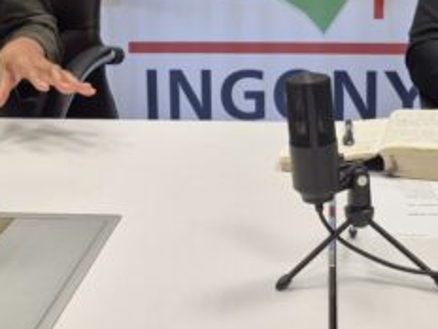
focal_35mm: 76
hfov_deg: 25.7
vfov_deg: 19.0
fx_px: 962
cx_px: 234
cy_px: 19
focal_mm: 5.4
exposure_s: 1/100
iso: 80
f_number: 1.8
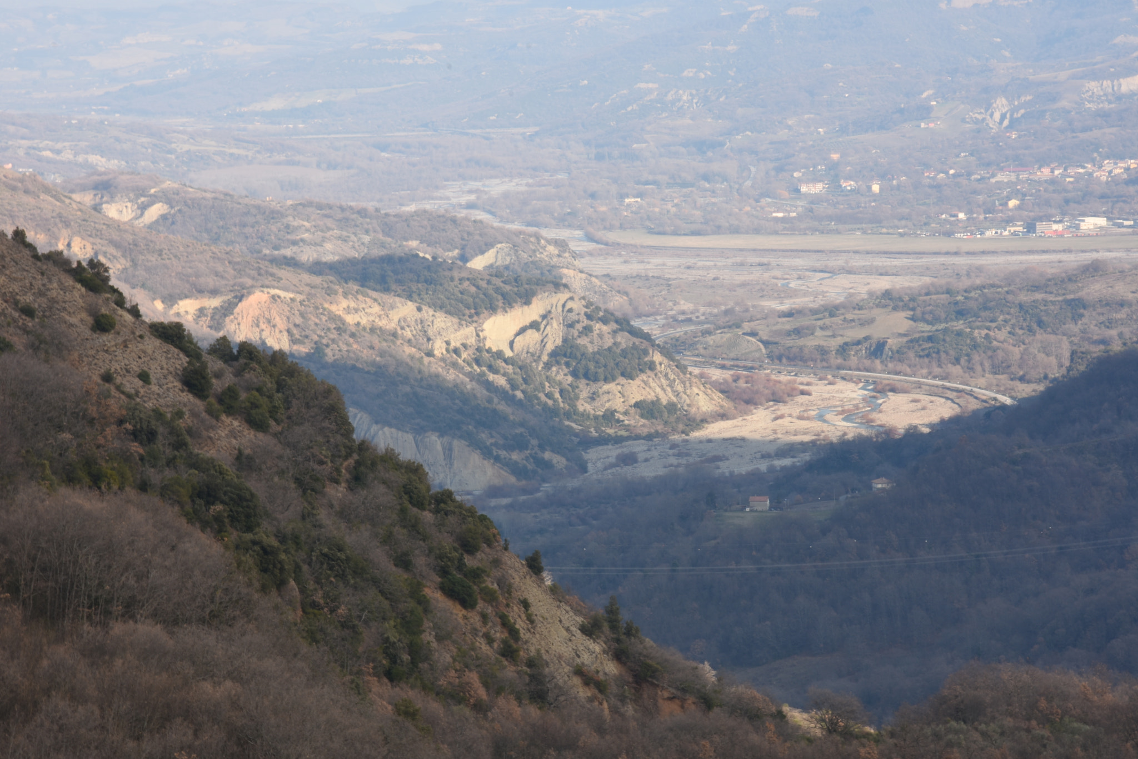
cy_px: 380
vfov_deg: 8.7
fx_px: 4978
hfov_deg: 13.0
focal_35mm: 158
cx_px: 569
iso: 100
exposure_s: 1/15
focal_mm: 105
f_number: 22
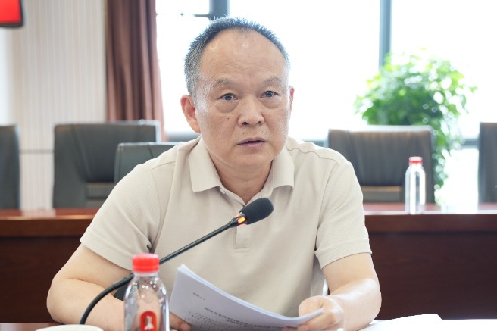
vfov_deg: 20.9
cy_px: 213
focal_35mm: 65
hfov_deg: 31.0
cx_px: 214
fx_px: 894
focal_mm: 42.5
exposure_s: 1/50
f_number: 2.8
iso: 400
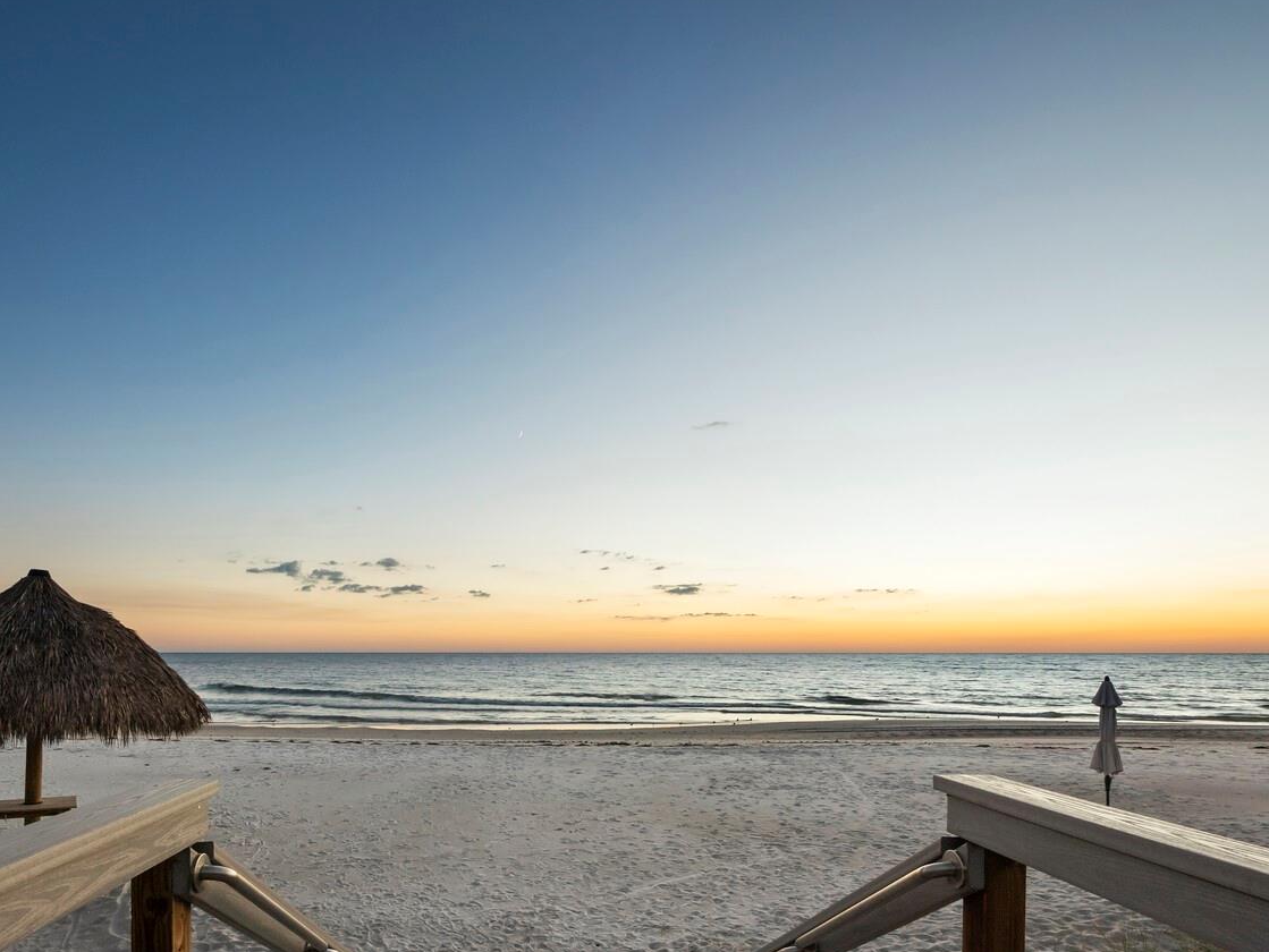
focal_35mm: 20
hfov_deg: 81.0
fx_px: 733
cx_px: 524
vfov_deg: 63.6
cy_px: 666
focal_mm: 7
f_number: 7.1
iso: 400
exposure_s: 1/20
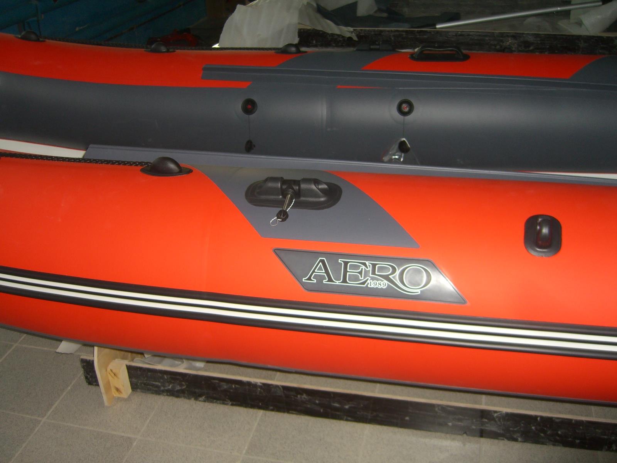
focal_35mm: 38
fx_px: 677
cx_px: 308
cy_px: 232
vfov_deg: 37.7
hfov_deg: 49.0
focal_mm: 7.9
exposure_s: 1/60
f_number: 2.8
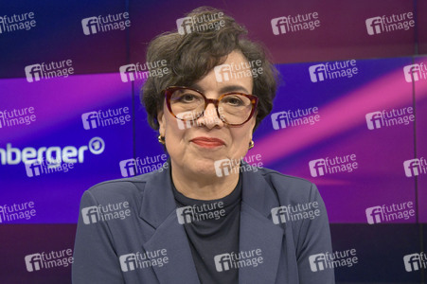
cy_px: 142
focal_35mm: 48
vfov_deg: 28.0
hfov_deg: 41.1
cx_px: 214
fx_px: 569
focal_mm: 48
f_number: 6.3
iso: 2500
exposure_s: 1/200
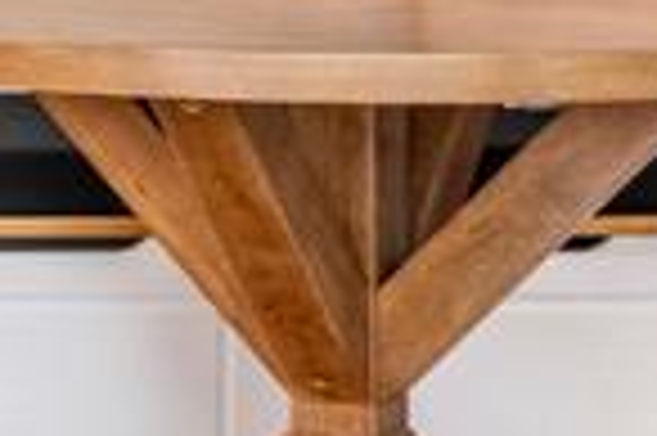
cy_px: -461
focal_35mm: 212
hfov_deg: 9.4
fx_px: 3866
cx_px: -432
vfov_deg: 6.3
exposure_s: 1/30
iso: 400
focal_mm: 20.1
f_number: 14
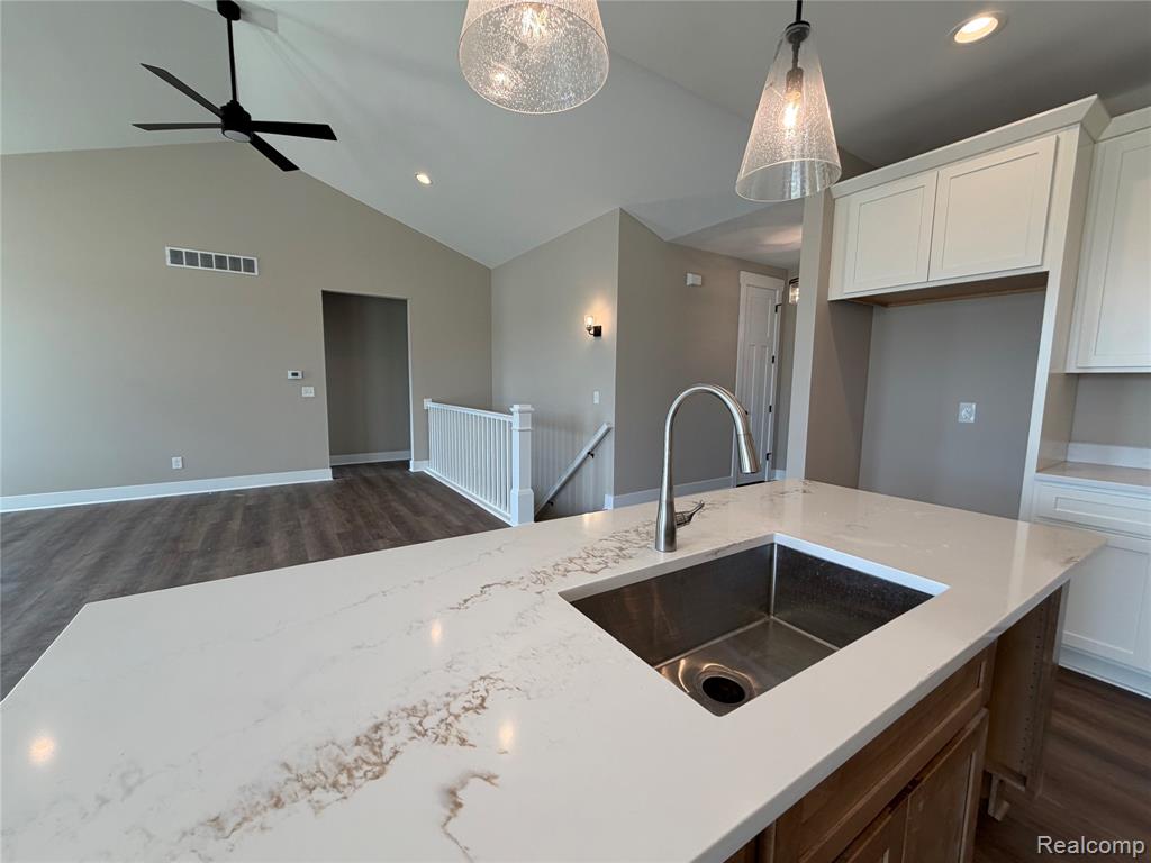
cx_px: 576
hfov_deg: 102.1
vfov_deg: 85.7
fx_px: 466
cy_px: 432
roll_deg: -1.5
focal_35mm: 14
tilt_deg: -6.2
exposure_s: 1/120
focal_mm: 2.22
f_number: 2.2
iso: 64
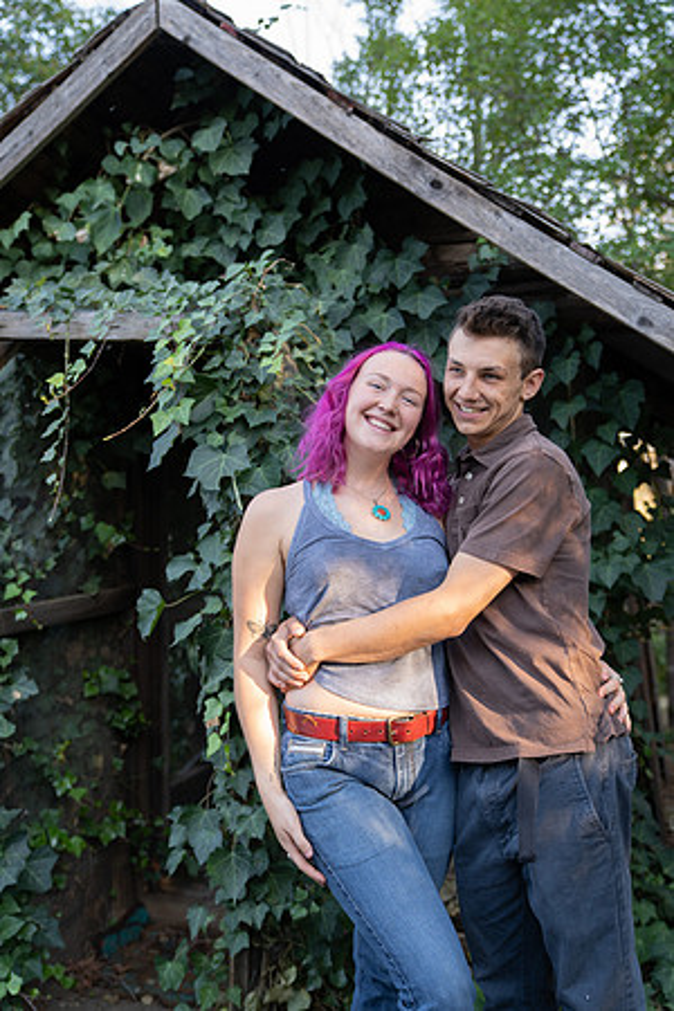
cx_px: 337
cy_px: 506
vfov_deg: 53.1
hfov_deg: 36.9
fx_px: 1011
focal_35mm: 36
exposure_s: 1/125
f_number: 2.8
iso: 250
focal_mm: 36
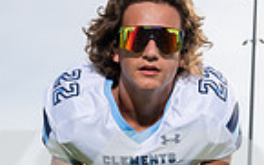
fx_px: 706
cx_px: 129
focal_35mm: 98
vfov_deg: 12.1
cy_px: 315
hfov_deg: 21.2
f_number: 8
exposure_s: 1/250
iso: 100
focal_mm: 31
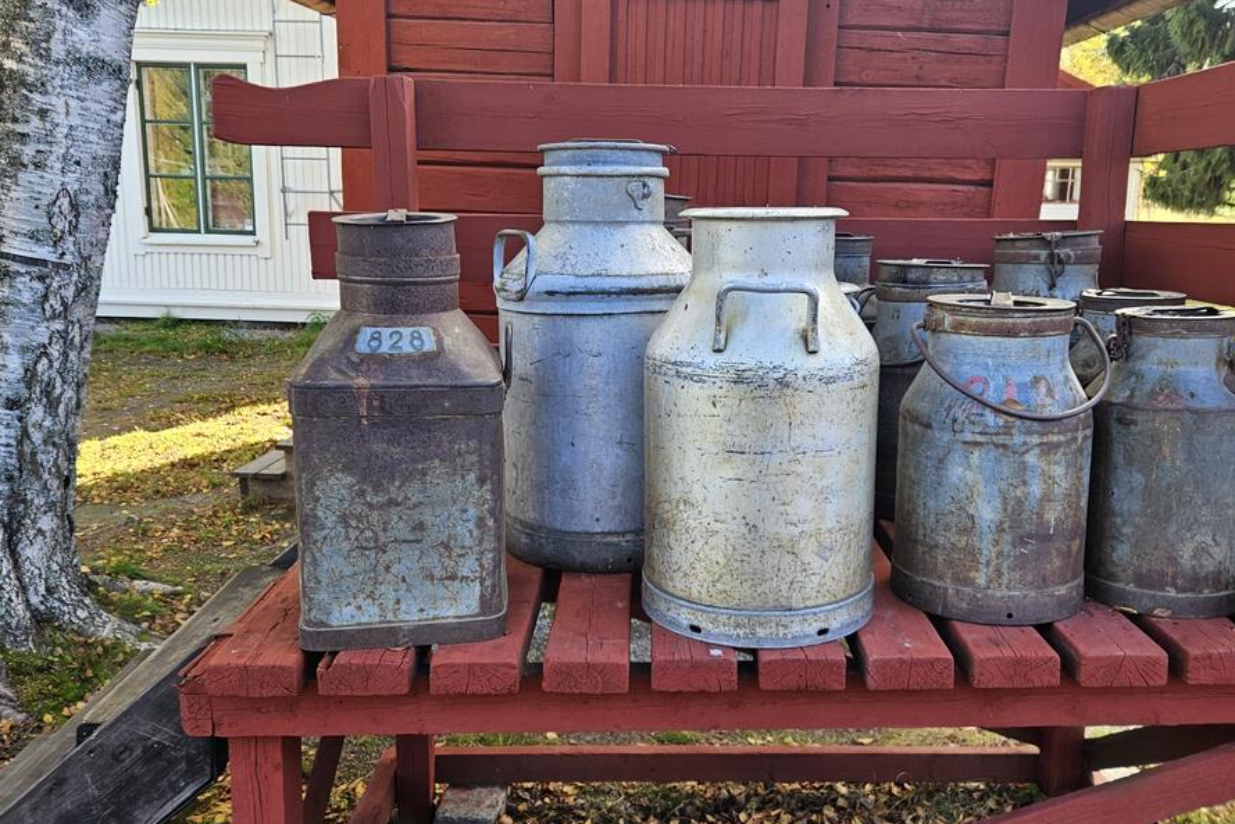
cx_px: 671
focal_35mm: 31
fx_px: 1064
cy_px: 399
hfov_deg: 60.2
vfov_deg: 42.3
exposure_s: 1/180
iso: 40
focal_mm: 5.4
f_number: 1.8
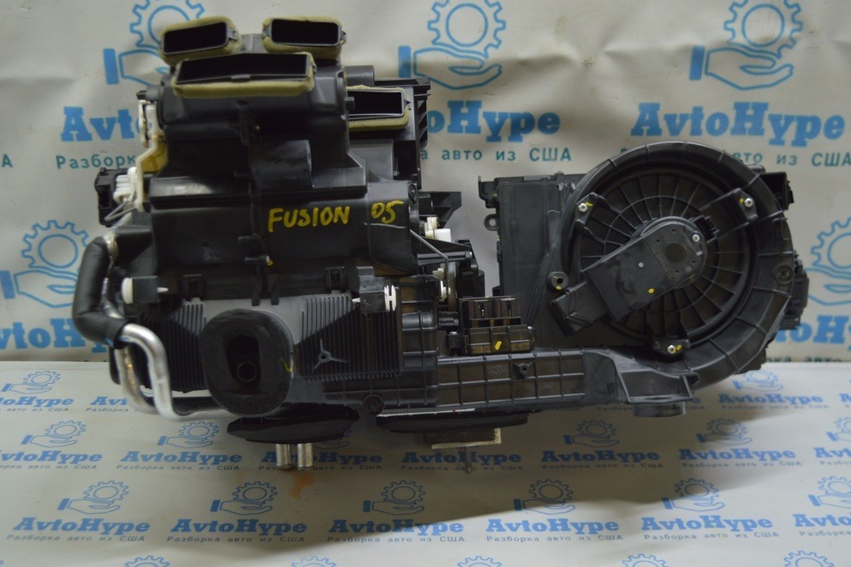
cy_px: 280
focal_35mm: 43
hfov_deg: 45.9
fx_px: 1005
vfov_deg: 31.5
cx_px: 406
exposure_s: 1/60
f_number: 4
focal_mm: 27
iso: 400
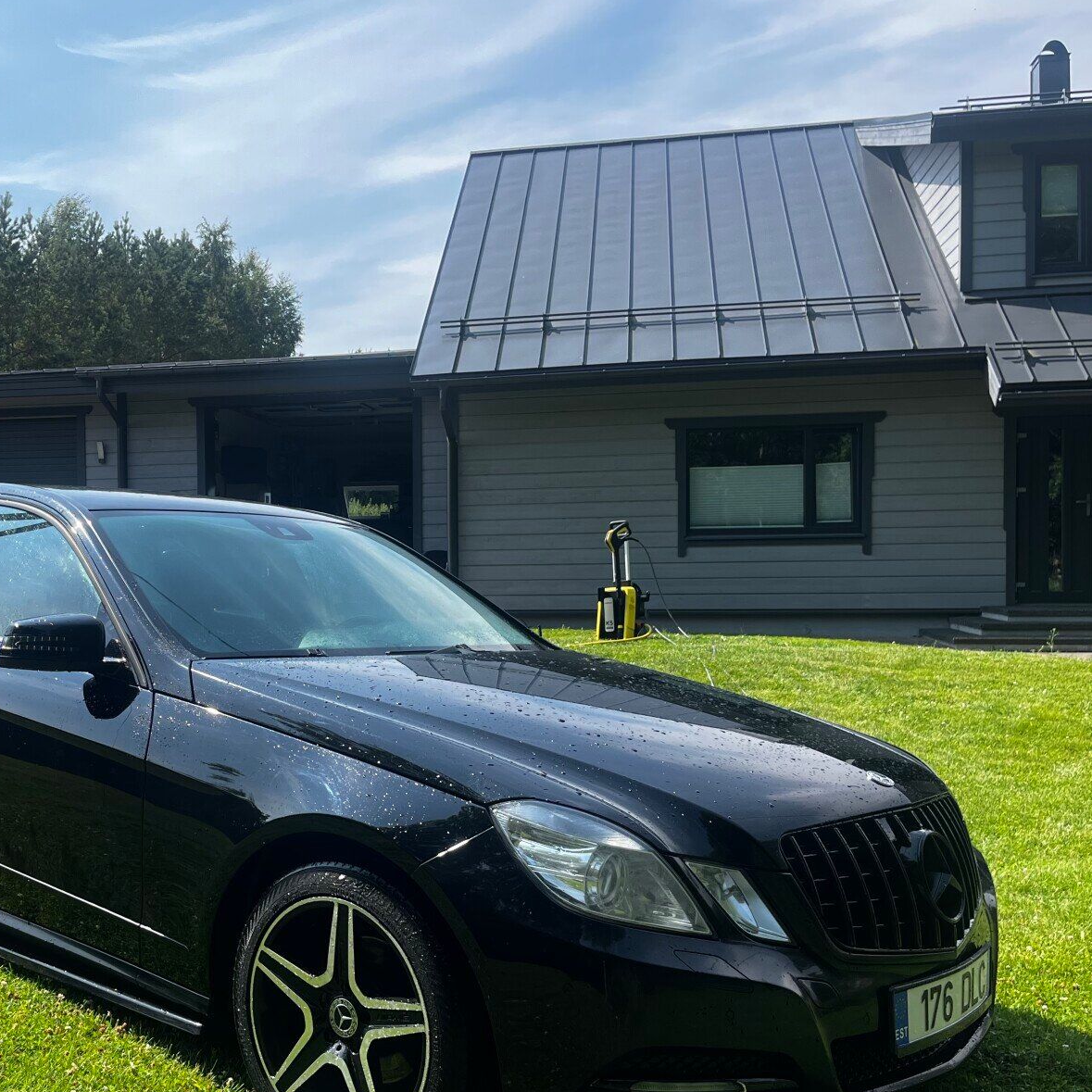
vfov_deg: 43.8
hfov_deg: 42.8
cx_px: 302
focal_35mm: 38
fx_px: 1356
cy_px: 622
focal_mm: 5.1
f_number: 1.6
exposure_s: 1/1890
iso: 50
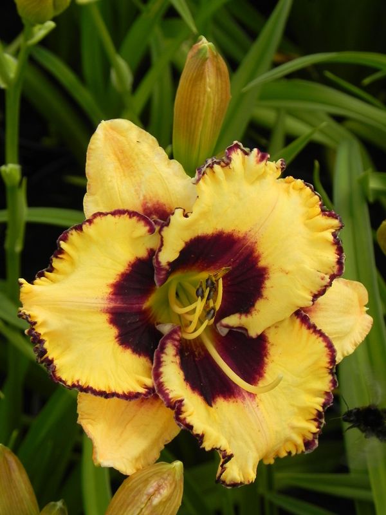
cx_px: 193
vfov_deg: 10.7
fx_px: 2736
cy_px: 258
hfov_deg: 8.1
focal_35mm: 184
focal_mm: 32.7
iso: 160
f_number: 5
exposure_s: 1/400
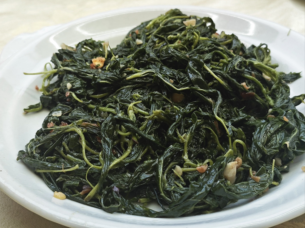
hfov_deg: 73.9
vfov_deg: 58.9
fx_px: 203
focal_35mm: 23
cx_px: 152
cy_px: 114
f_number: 1.8
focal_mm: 5.43
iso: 320
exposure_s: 1/75.2
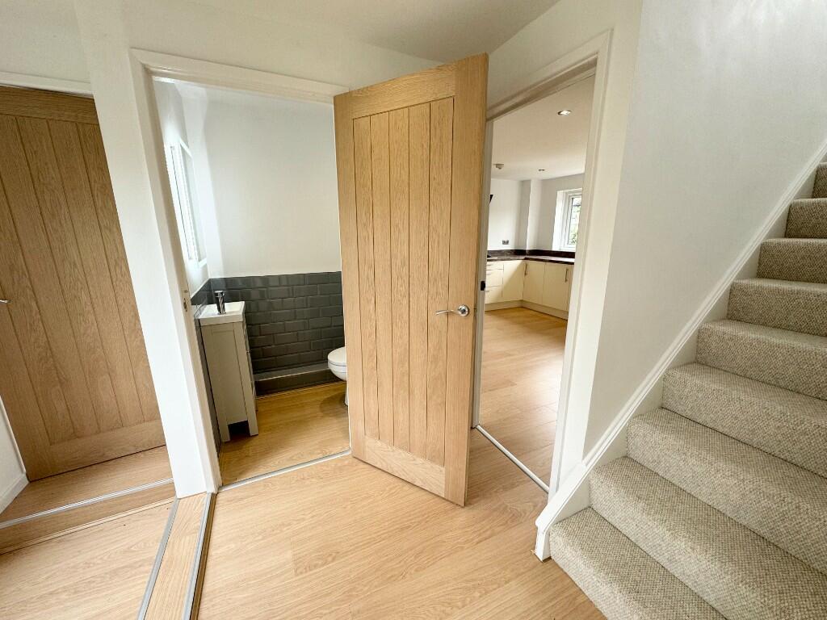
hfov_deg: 102.1
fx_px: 334
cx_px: 414
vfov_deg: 85.7
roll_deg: +0.0
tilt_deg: -13.1
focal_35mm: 14
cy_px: 310
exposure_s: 1/99
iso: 64
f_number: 2.2
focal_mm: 2.22
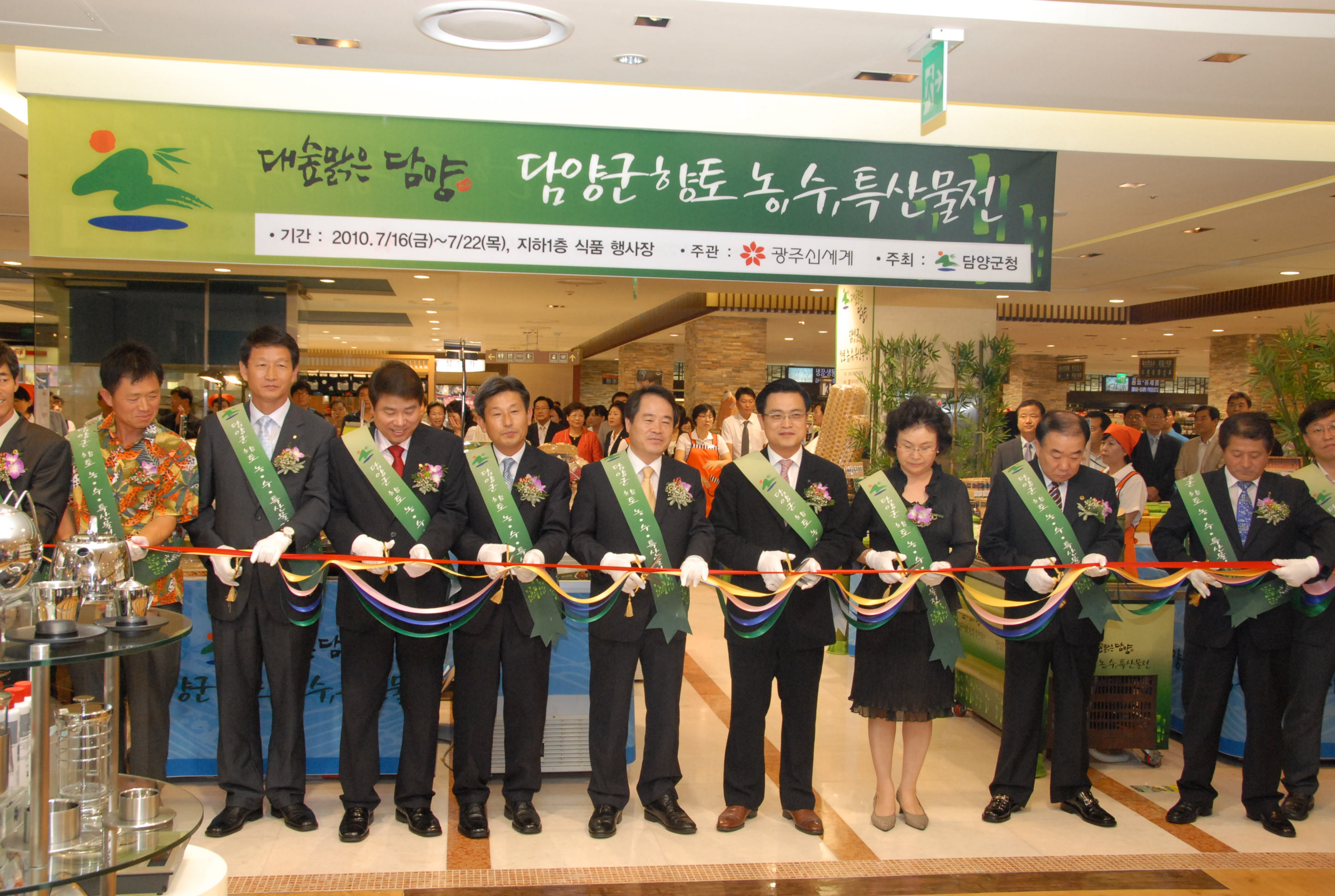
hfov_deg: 53.0
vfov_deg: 37.0
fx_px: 1338
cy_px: 448
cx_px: 668
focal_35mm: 36
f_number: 7.1
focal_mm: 24
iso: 800
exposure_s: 1/60
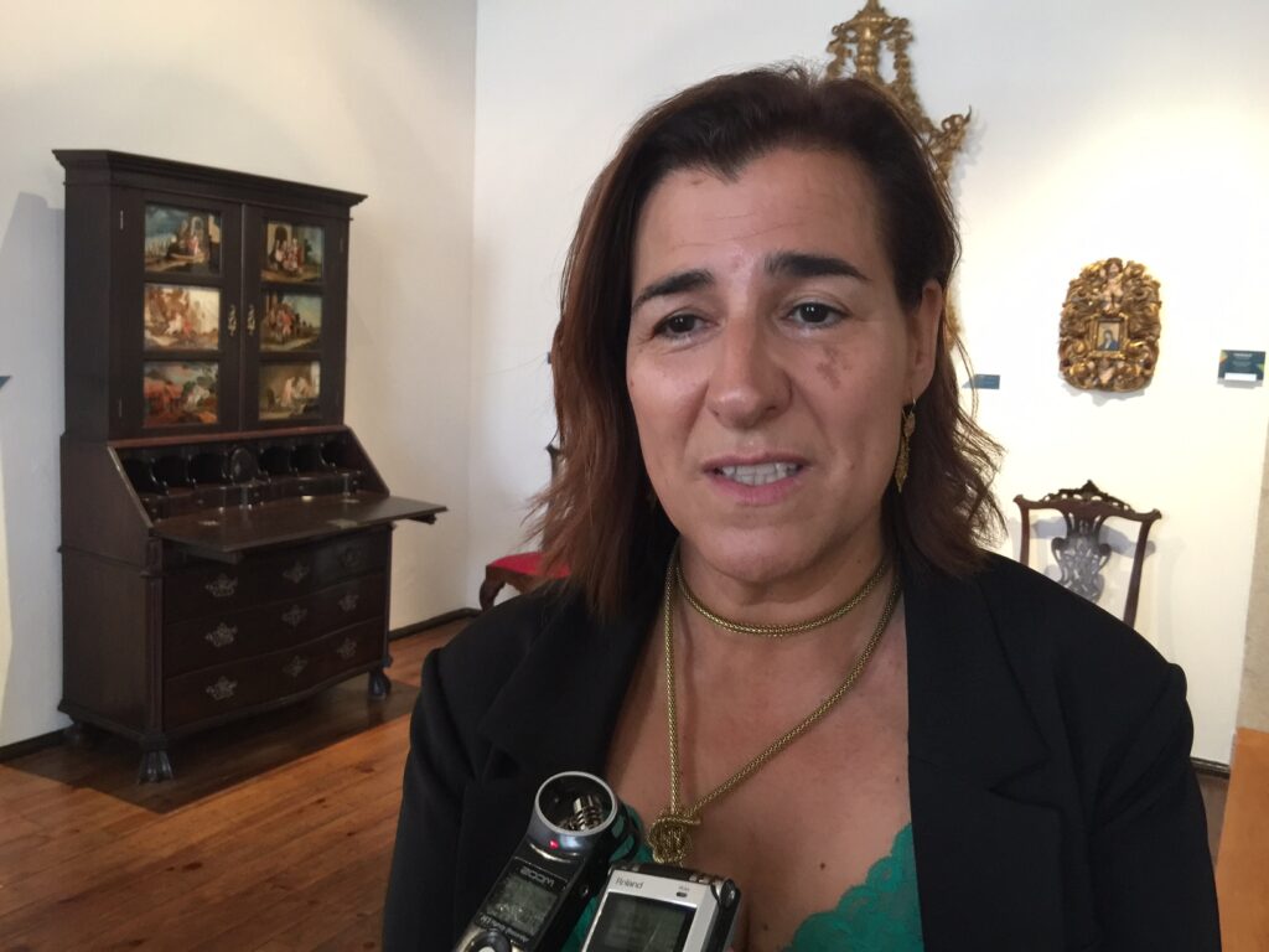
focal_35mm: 29
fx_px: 1063
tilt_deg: -7.0
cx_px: 634
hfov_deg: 61.7
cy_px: 476
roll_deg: -2.8
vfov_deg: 48.2
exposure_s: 1/17
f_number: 2.2
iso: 125
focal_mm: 4.15
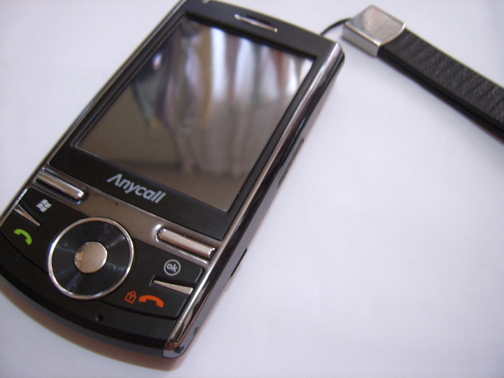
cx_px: 252
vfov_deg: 40.7
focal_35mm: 35
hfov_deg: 52.6
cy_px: 189
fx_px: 510
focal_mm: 5.8
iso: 100
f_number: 2.8
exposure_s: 1/10
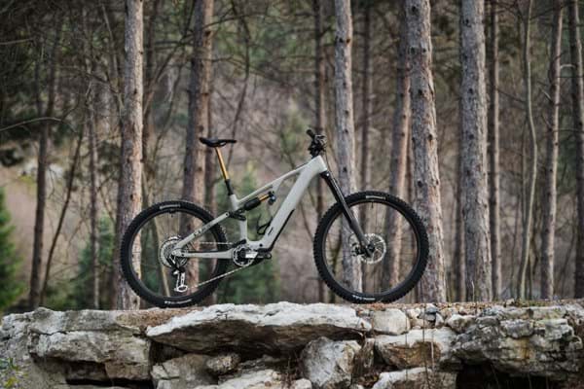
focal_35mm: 116
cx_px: 292
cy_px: 194
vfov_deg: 11.8
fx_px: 1882
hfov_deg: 17.6
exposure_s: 1/320
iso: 1600
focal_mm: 116
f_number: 2.8
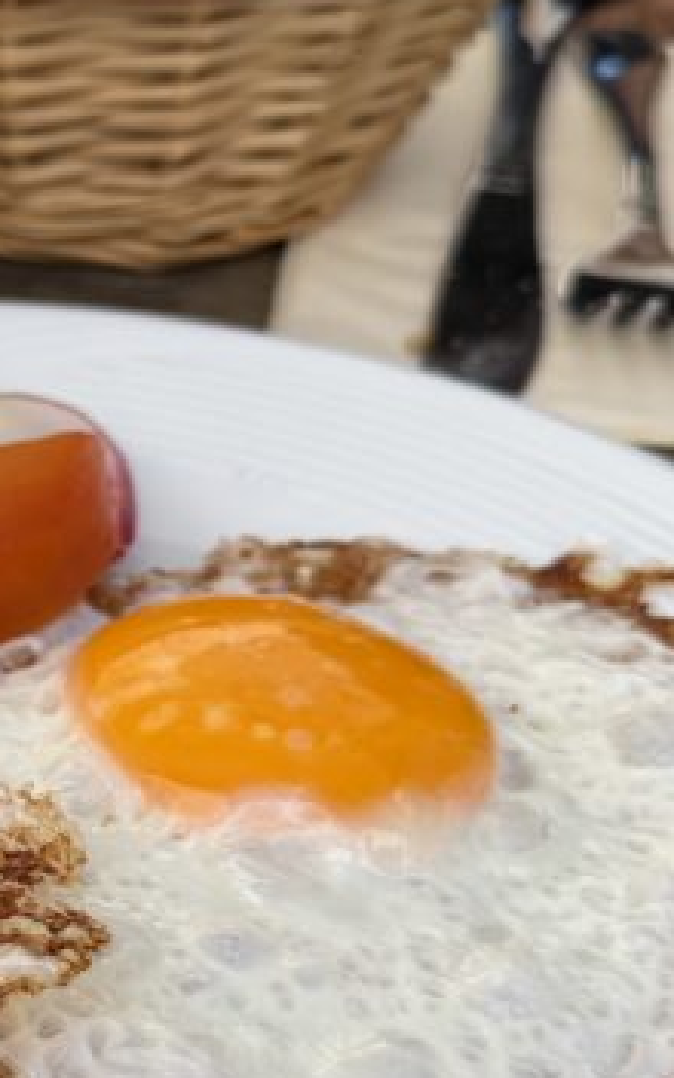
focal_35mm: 74
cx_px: -398
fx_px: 2175
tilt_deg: -32.9
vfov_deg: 27.8
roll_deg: +0.4
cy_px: 655
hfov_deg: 15.9
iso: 80
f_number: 1.78
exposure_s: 1/1727
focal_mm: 6.76
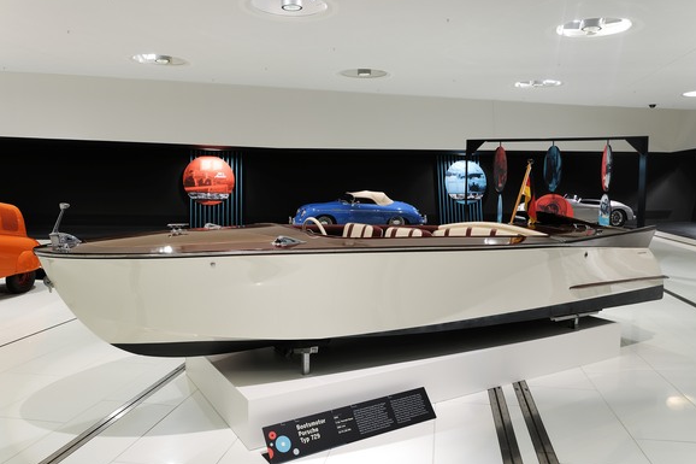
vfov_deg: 46.4
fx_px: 541
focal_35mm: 28
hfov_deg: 65.5
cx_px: 342
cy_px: 237
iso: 100
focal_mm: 18
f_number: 5.6
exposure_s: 1/10
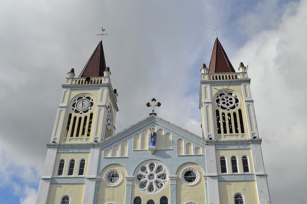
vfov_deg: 38.2
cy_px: 102
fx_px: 294
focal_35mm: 34
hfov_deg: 55.2
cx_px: 154
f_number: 9
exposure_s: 1/400
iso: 100
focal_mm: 23
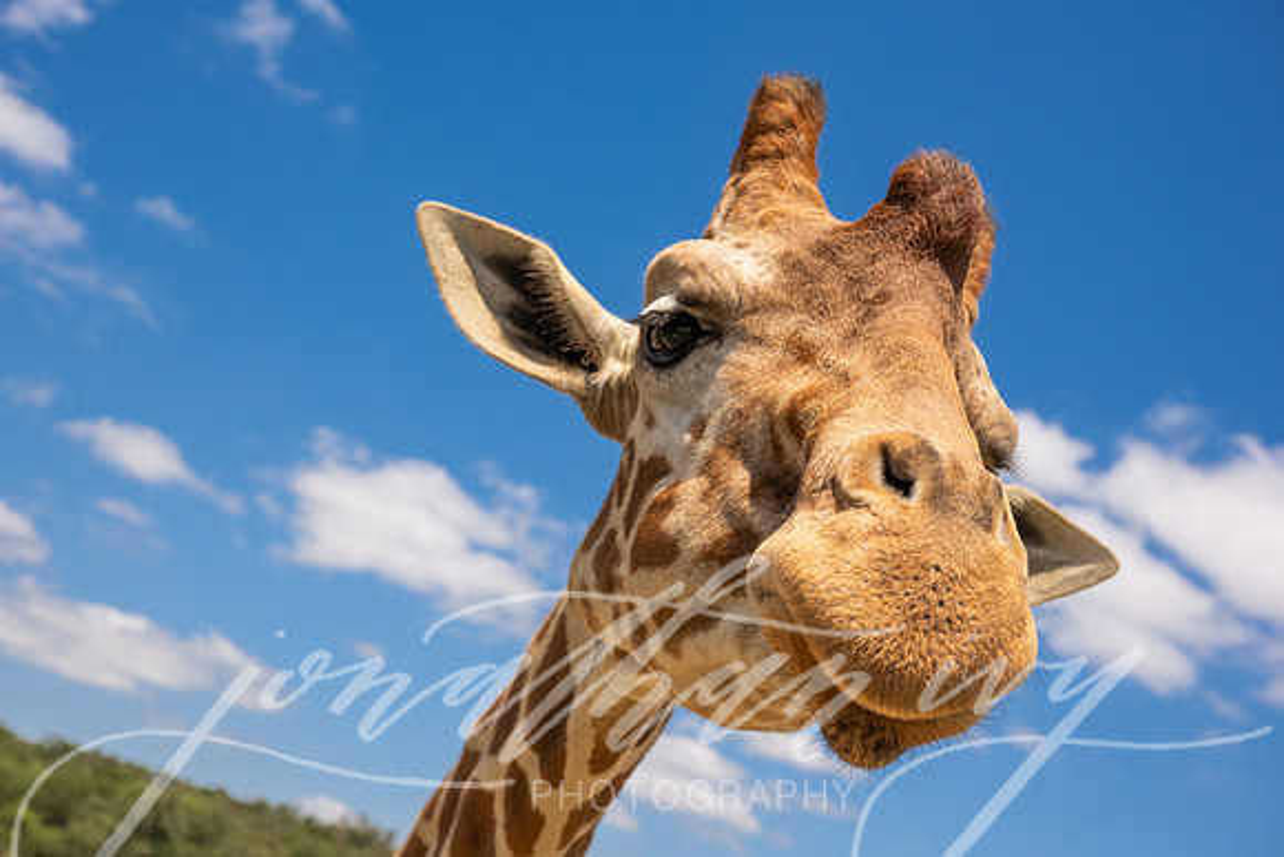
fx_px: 1605
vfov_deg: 29.9
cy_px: 428
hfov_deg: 43.6
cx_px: 642
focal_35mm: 45
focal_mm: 45
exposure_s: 1/2000
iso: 640
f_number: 8
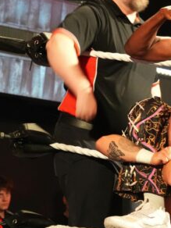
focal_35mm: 364
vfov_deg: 5.4
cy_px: 69
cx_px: 194
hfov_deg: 4.1
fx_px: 2398
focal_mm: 96
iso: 6400
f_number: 5.6
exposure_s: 1/50
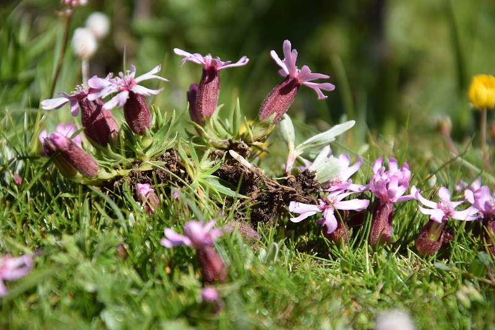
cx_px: 248
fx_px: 2165
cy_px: 165
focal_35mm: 158
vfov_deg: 8.7
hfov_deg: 13.0
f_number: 6.3
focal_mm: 105
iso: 200
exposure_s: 1/640
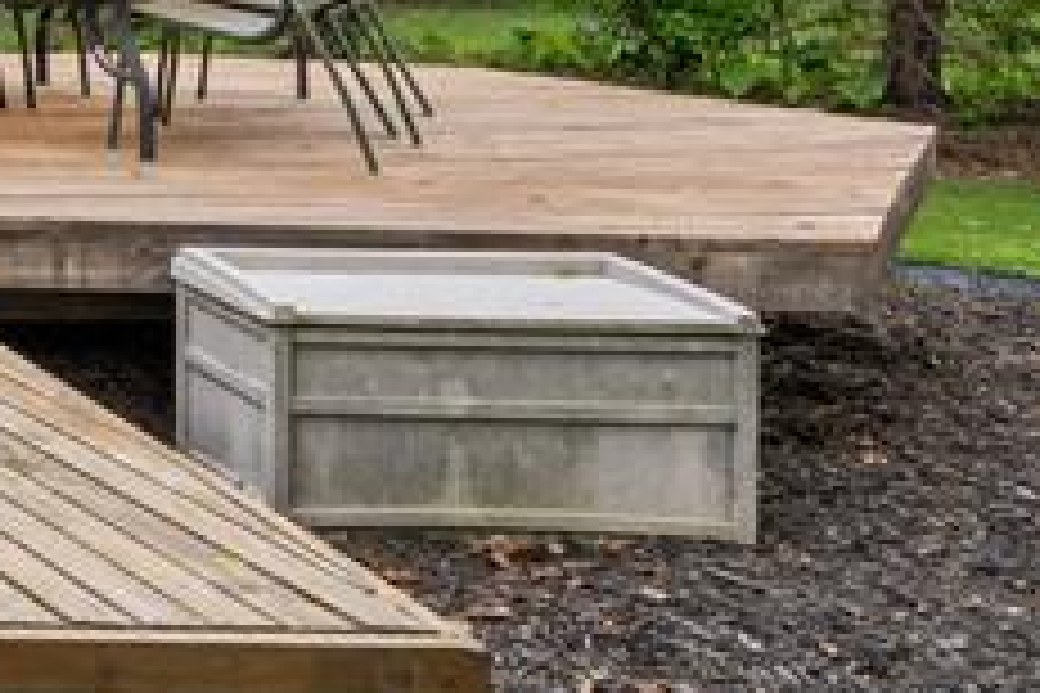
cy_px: -86
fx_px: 2051
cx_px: -914
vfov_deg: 18.4
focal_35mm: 71
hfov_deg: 19.6
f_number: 9
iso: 100
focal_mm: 16
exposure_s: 1/80
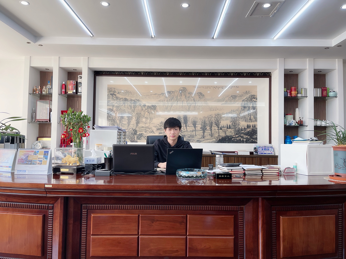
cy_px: 130
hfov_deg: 67.3
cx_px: 173
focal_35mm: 26
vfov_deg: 53.1
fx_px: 260
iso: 64
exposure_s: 1/121
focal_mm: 5.1
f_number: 1.6
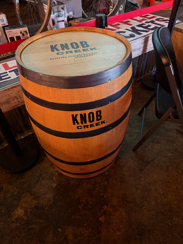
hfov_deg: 56.8
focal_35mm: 24
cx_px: 92
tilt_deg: -43.8
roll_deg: +0.0
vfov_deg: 71.6
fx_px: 169
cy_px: 122
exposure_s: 1/30
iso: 1250
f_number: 1.78
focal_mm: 6.76
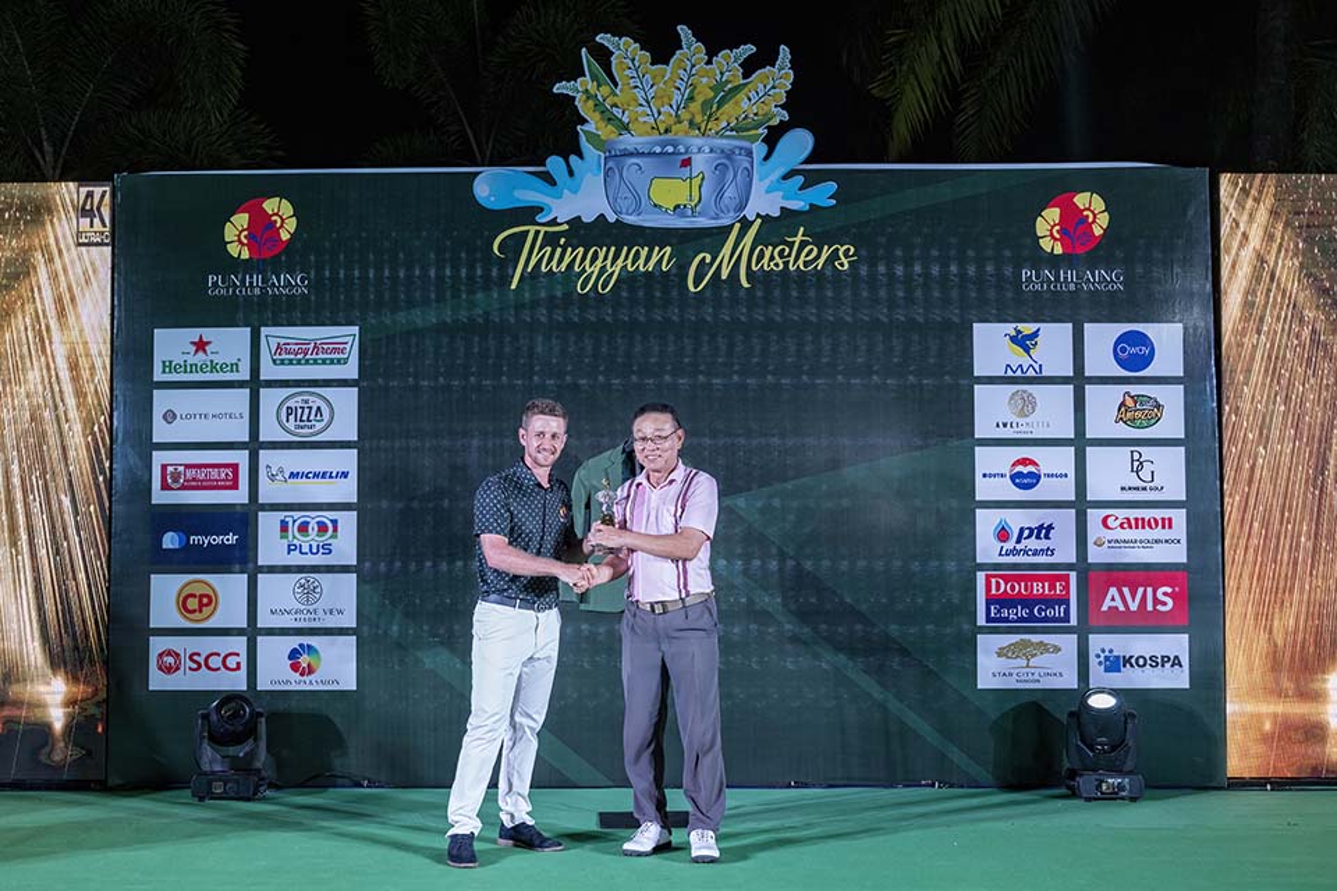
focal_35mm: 31
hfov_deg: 60.3
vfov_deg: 42.3
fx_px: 1151
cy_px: 446
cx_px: 668
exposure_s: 1/200
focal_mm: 31
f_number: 3.5
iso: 1250
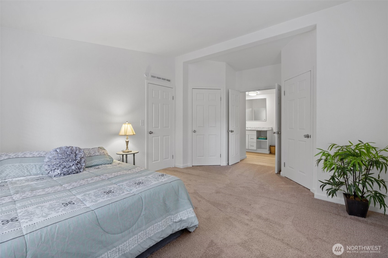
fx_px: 172
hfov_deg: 96.7
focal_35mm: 16
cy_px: 129
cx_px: 194
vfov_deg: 73.7
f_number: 8
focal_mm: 16
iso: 400
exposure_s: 1/2
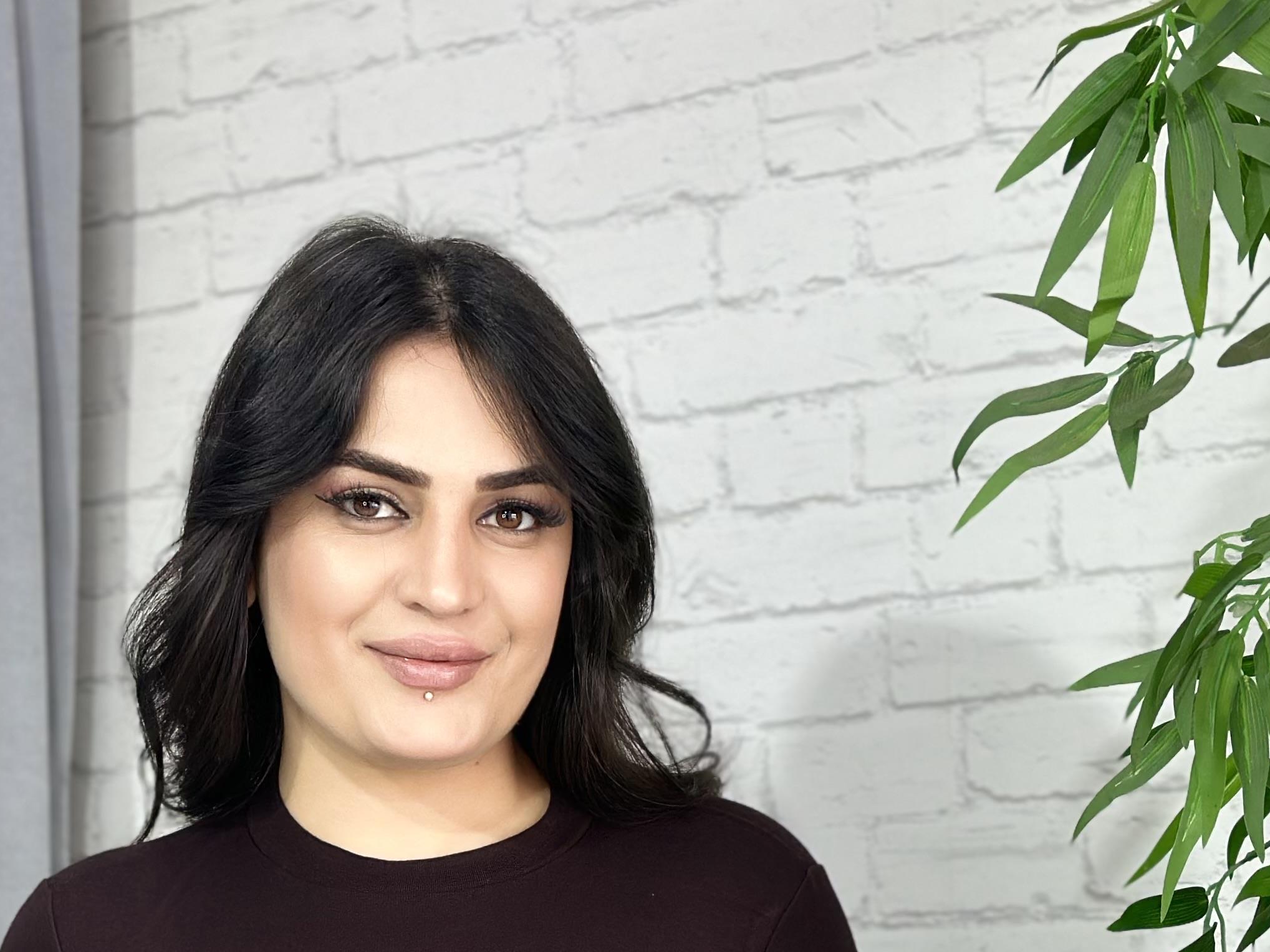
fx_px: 3486
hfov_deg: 20.6
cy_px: 1126
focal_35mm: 95
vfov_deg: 15.1
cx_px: 499
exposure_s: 1/100
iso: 80
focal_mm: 6.86
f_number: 1.78
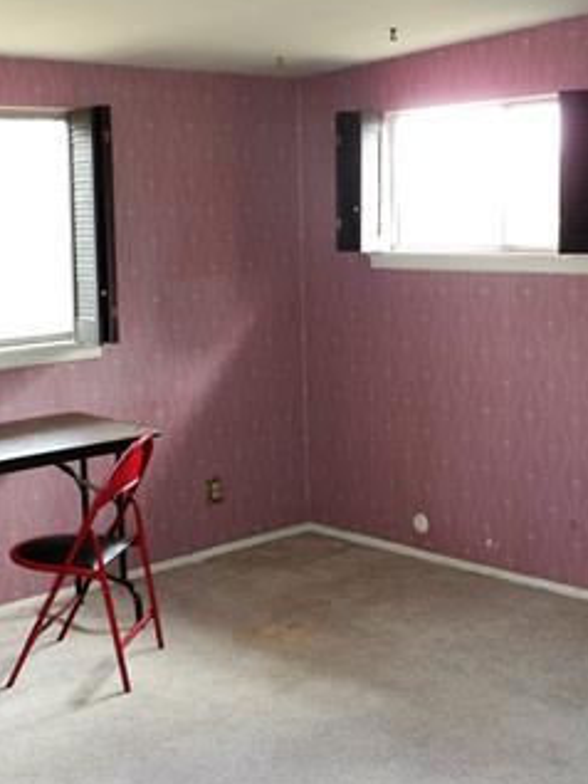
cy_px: 322
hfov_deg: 26.1
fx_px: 1267
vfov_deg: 34.2
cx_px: 282
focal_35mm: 56
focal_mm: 6.6
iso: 320
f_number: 3.5
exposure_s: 1/50.3
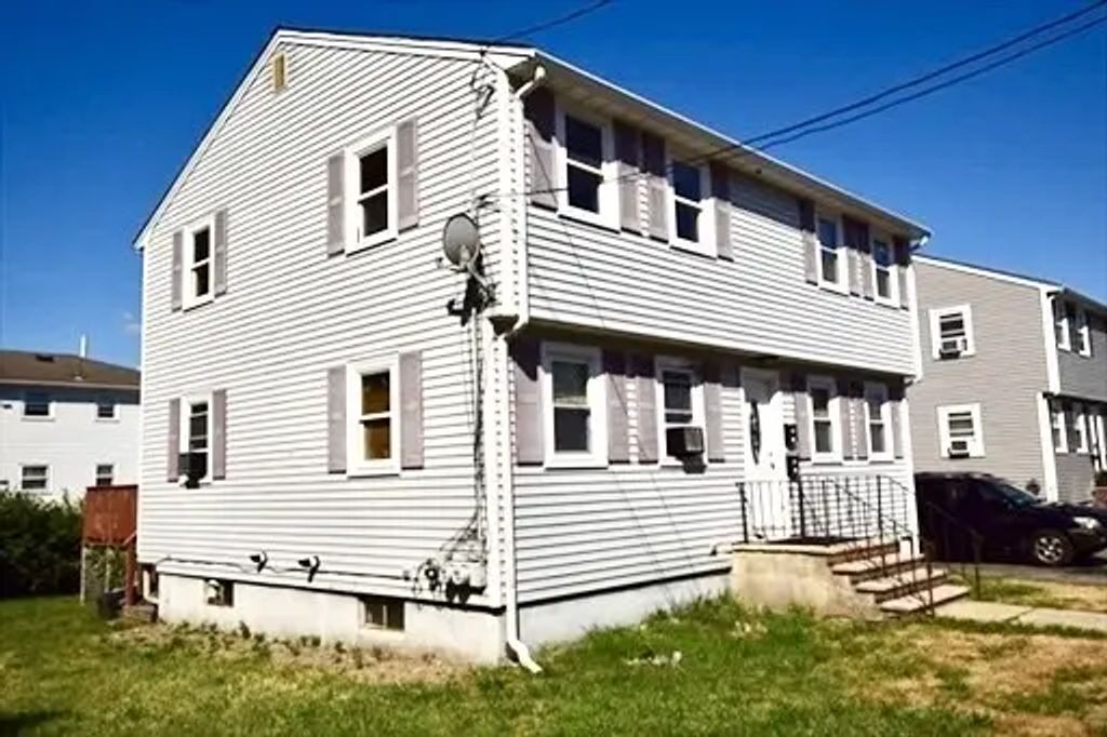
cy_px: 368
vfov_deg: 43.6
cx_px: 554
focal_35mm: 30
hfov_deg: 61.9
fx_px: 922
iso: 100
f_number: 14
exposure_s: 1/200
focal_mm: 20
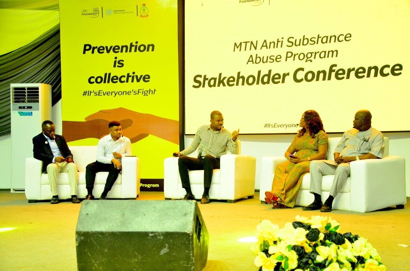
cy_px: 136
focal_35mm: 52
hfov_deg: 37.9
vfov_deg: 25.6
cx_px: 205
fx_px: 596
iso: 2000
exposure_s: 1/160
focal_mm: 35
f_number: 4.5
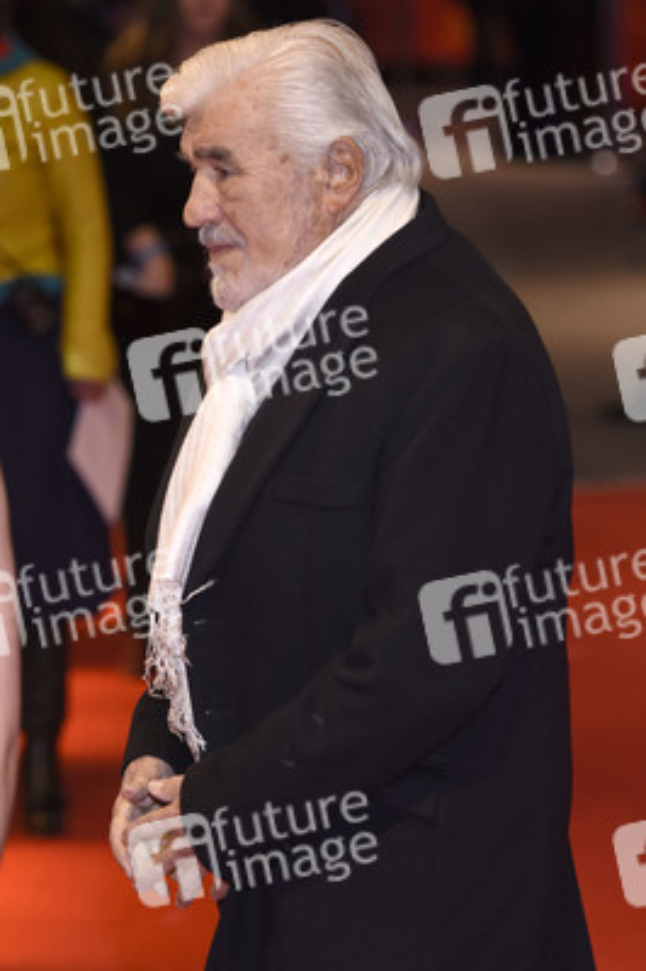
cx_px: 323
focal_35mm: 174
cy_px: 486
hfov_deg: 7.9
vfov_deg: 11.8
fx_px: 4691
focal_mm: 116
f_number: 3.2
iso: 640
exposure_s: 1/400
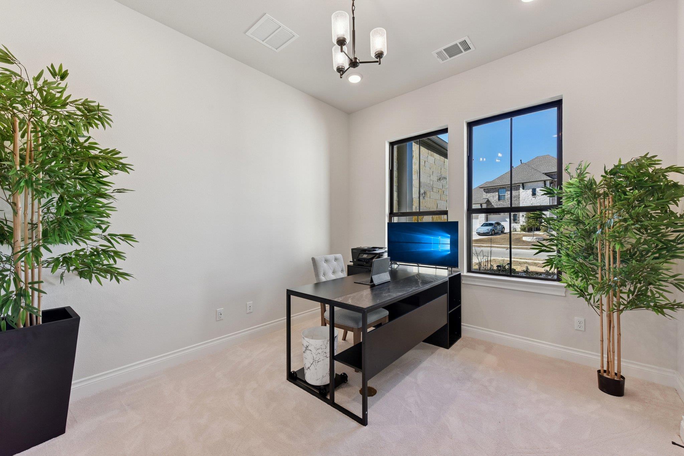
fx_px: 266
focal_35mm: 14
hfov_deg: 104.3
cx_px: 342
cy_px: 228
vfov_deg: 81.2
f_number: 7.1
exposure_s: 1/160
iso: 800
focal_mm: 14
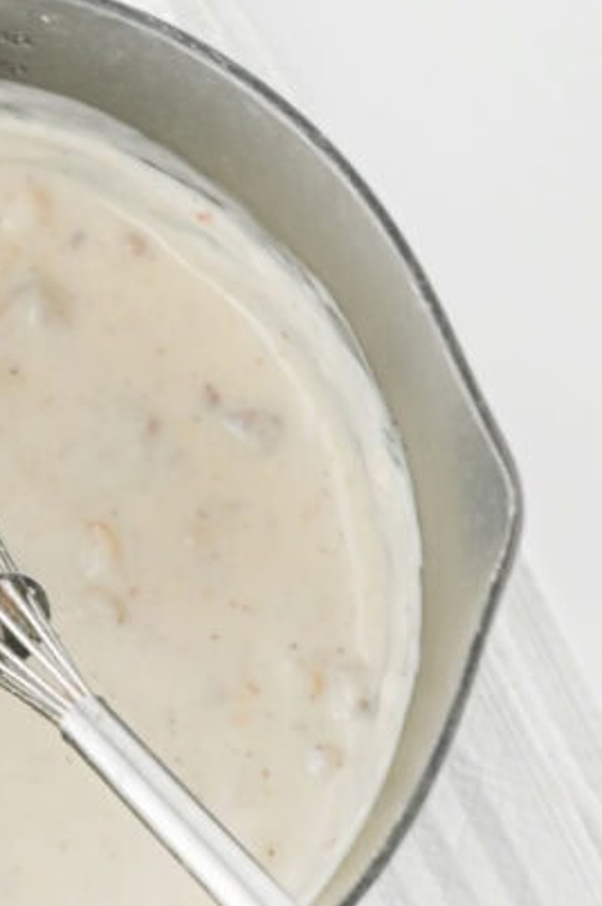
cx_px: -125
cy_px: 695
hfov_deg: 10.6
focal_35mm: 127
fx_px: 3191
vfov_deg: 16.1
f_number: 5.6
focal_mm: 50
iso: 400
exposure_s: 1/100
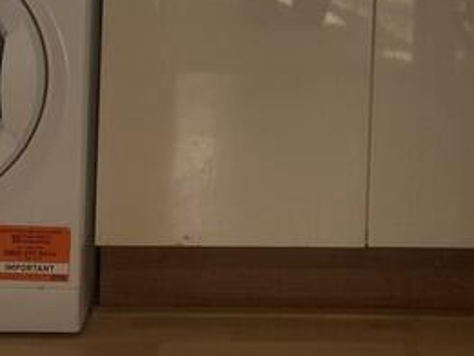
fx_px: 1397
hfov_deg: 19.1
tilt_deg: -3.1
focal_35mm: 102
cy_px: -158
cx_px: 376
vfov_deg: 13.7
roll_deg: -3.2
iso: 32
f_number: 1.8
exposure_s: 1/633
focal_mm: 4.25
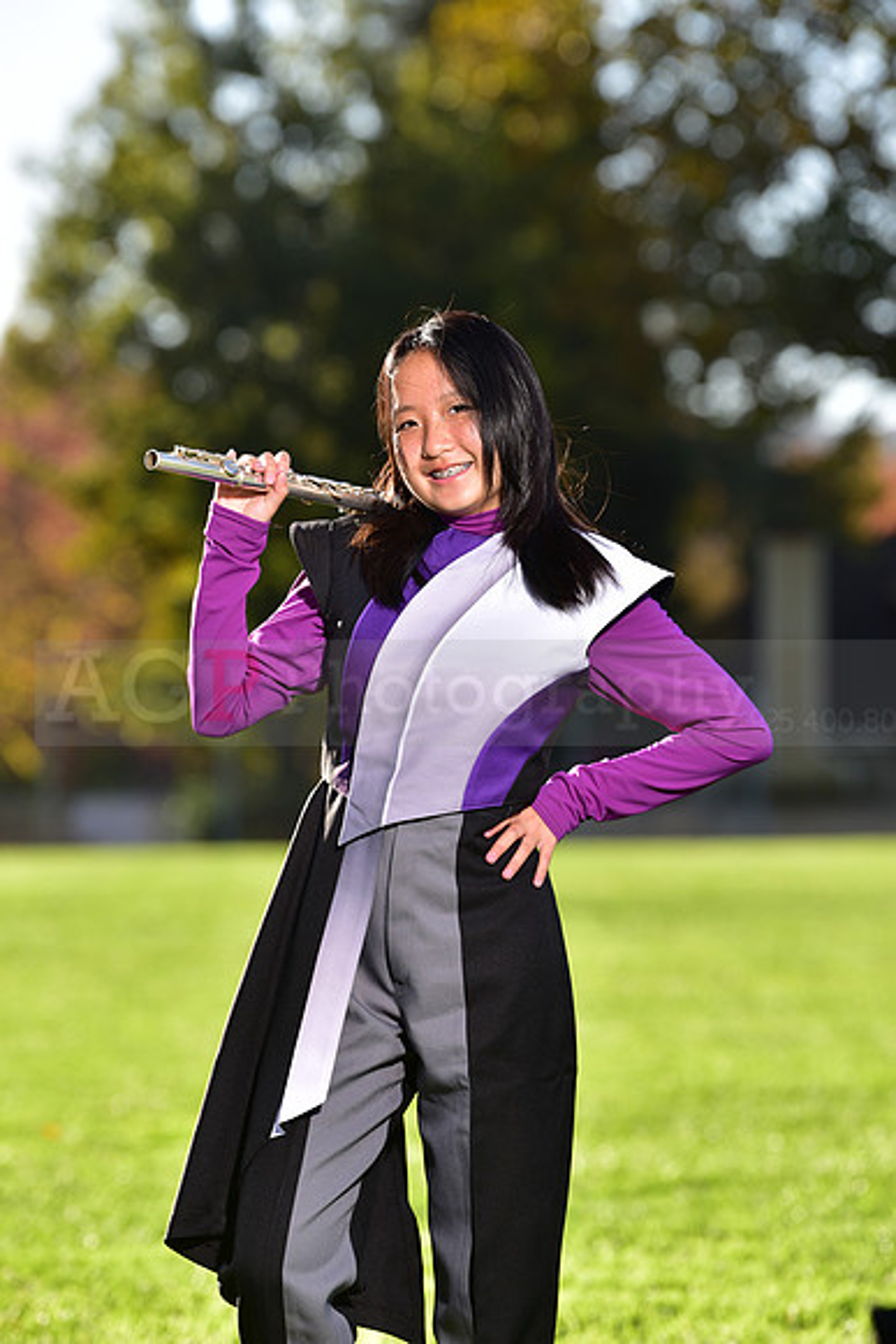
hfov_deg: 6.9
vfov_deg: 10.3
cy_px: 672
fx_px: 7462
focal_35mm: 200
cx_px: 448
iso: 80
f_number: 5
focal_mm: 200
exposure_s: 1/250
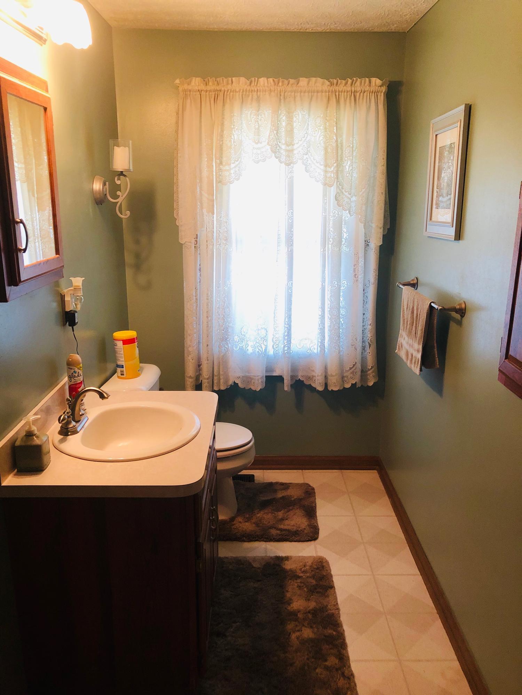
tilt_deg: -15.4
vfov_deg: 63.4
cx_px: 261
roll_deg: +0.2
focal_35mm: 28
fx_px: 563
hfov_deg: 49.7
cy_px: 348
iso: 50
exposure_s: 1/15
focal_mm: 3.99
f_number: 1.8
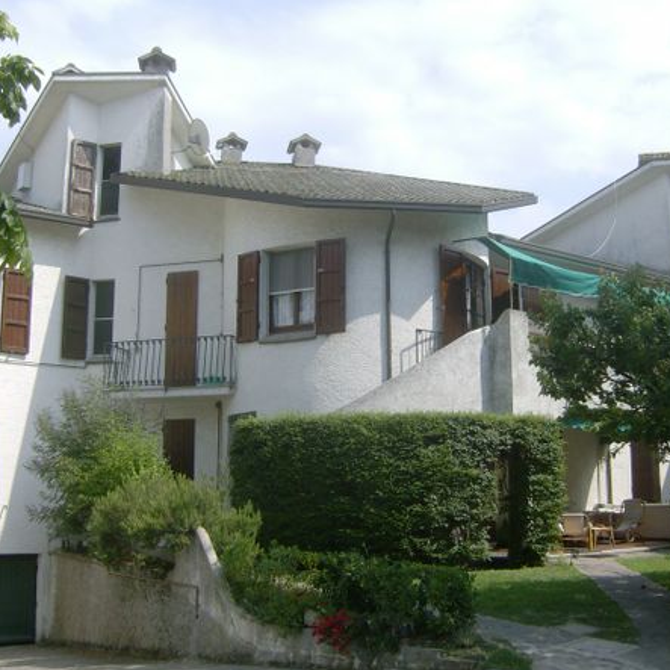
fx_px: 942
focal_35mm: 43
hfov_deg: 39.1
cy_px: 335
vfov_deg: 39.2
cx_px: 369
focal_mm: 6
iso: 100
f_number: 4.7
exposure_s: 1/634
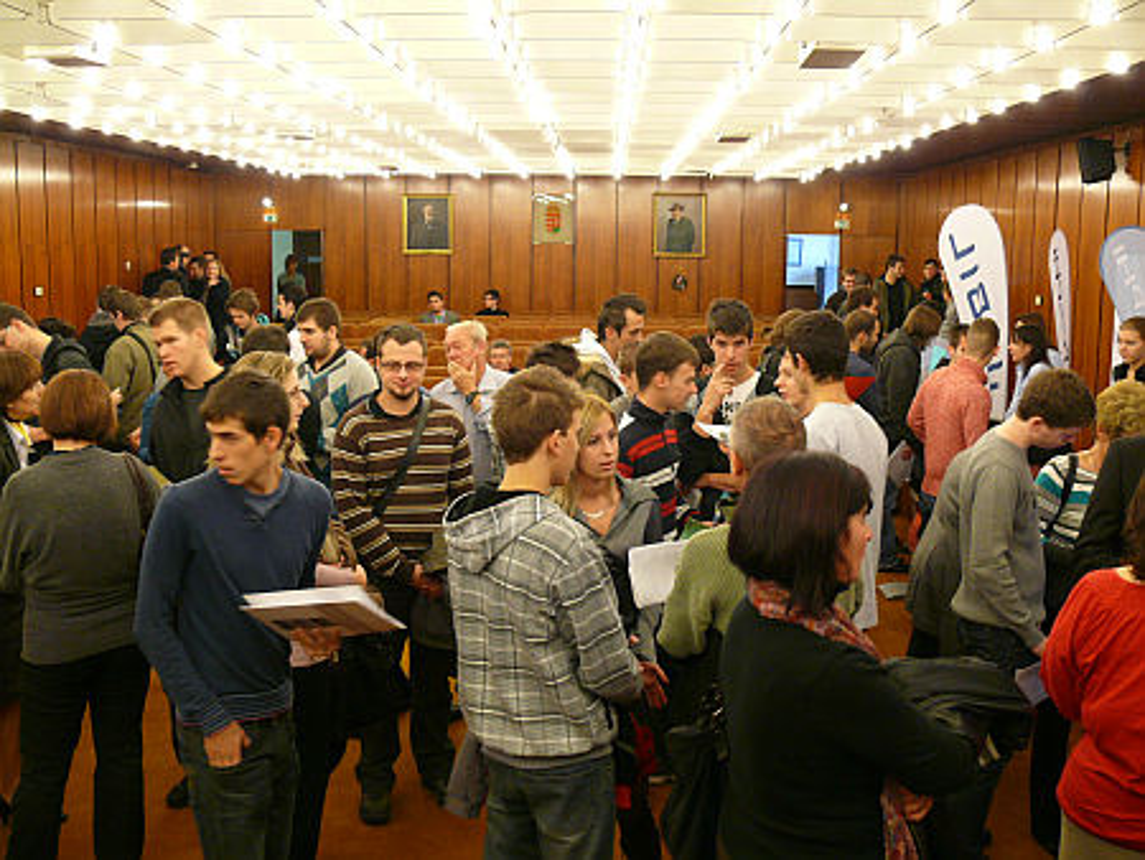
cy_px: 430
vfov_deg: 40.7
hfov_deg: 52.6
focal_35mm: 35
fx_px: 1158
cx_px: 572
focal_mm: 7.4
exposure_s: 1/30
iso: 200
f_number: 2.8
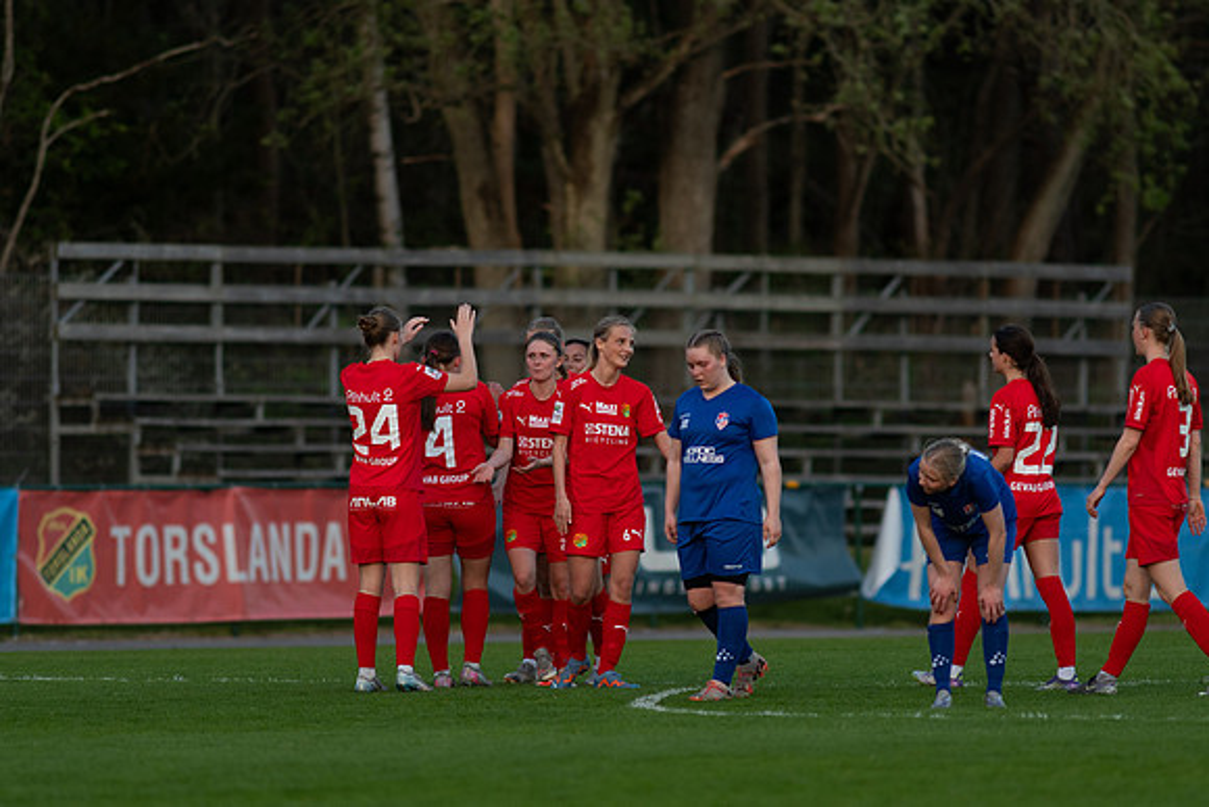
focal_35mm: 450
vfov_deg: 3.1
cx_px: 604
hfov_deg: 4.6
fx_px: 15115
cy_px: 404
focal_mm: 300
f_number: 3.2
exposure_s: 1/1000
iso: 450
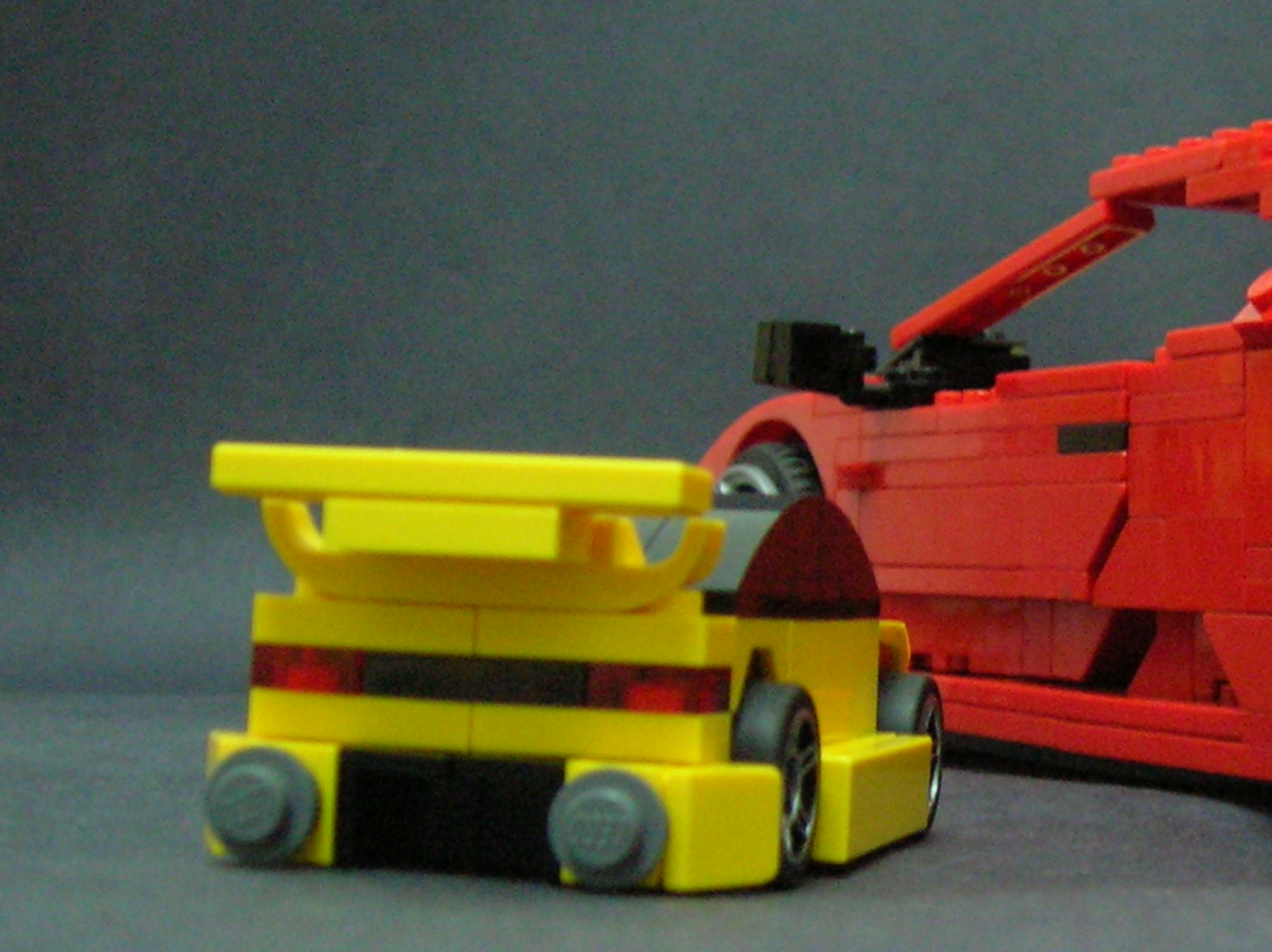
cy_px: 658
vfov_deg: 19.8
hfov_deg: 24.9
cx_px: 1308
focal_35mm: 74
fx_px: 2718
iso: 200
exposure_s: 1/3.9
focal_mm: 5.7
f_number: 2.9
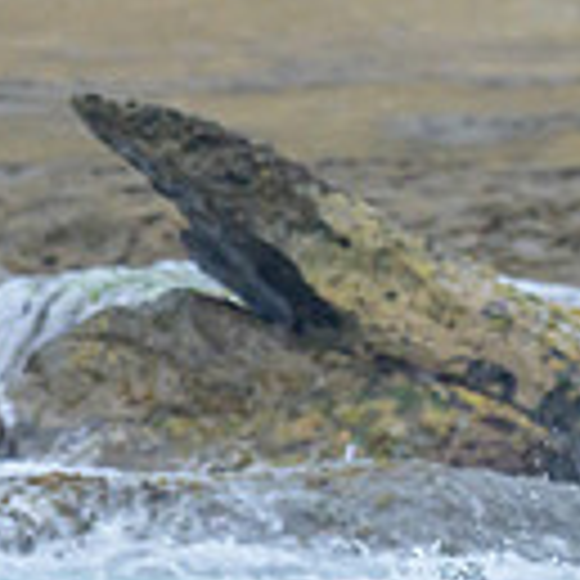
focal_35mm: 4187
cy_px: -88
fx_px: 79370
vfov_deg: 0.4
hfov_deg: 0.4
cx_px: 1038
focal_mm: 800
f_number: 6.3
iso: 1000
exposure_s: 1/3200
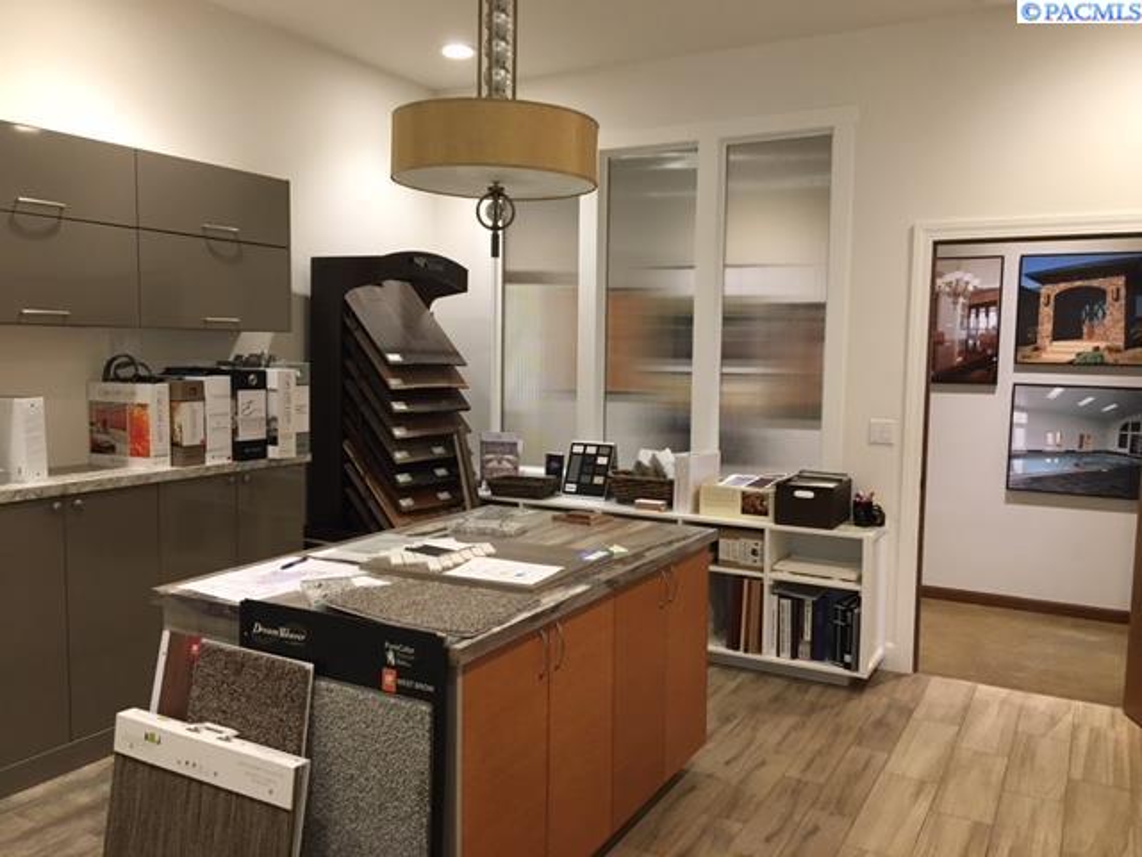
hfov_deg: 61.7
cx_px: 571
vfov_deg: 48.2
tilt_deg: -4.7
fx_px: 957
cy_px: 428
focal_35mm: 29
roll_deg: -0.1
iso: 160
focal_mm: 4.15
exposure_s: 1/30
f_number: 2.2
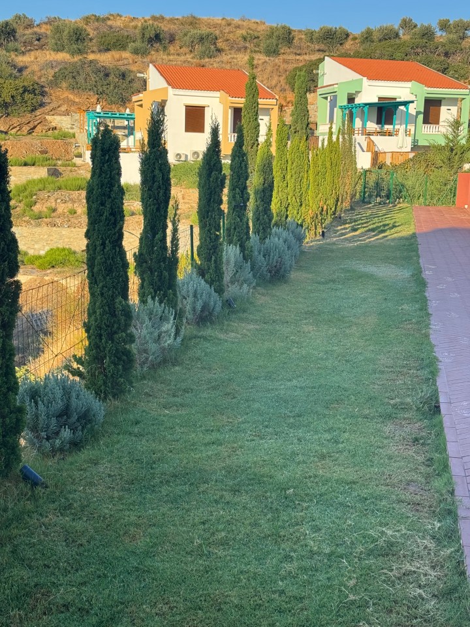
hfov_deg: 30.3
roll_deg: -1.8
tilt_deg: -9.7
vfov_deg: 39.7
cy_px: 314
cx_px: 235
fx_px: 869
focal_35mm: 48
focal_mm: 6.76
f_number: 1.78
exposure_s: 1/926
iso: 64
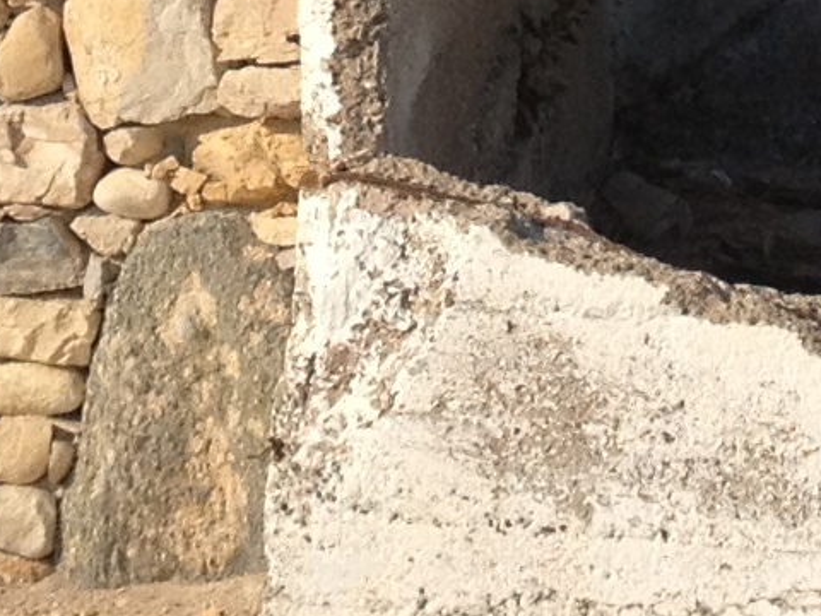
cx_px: 797
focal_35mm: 238
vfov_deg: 6.0
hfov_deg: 8.3
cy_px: -726
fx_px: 5645
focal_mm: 4.28
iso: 50
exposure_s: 1/2513
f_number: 2.4
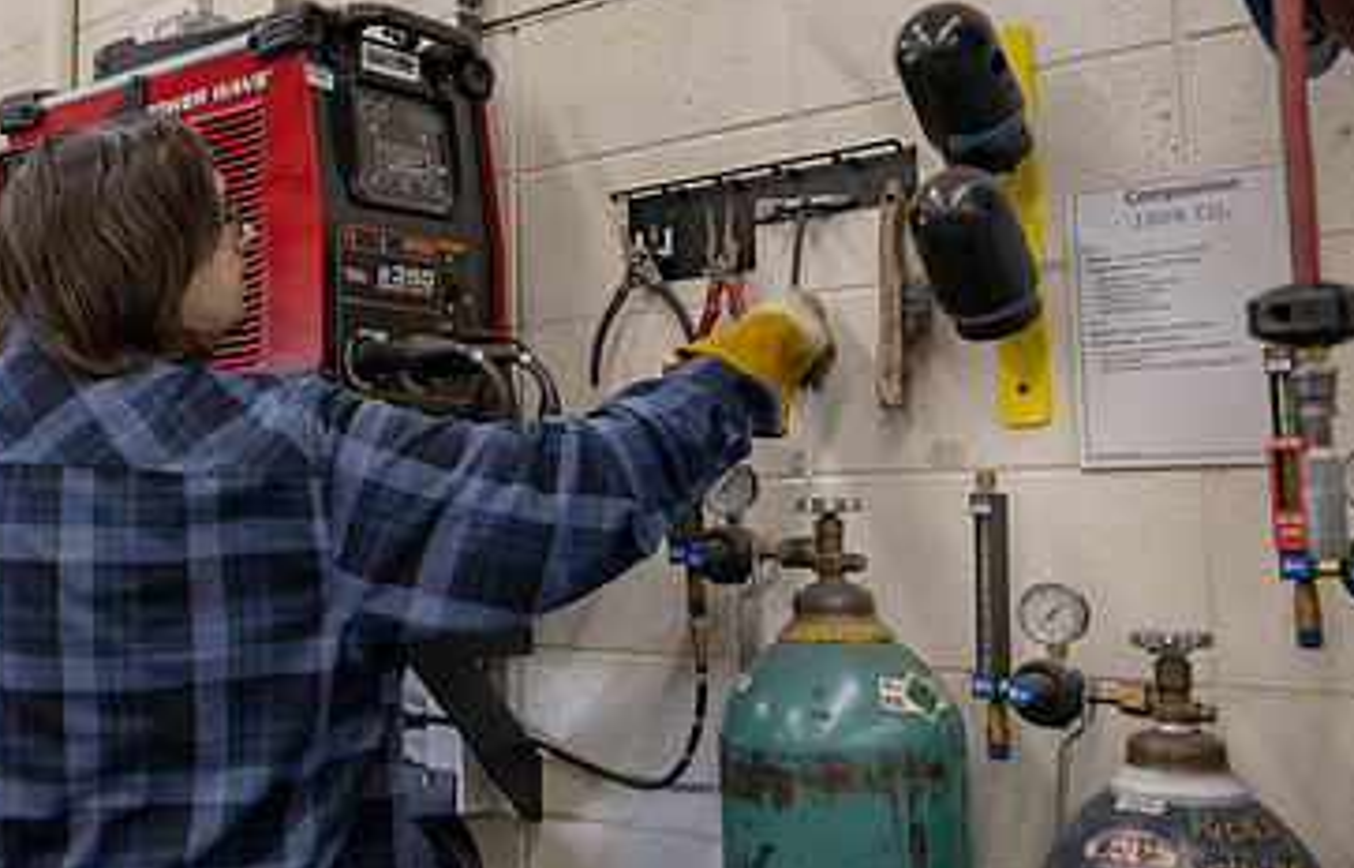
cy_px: 336
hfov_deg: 44.7
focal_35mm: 43
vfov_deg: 30.3
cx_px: 375
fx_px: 1598
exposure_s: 1/125
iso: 320
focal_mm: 24
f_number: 2.8
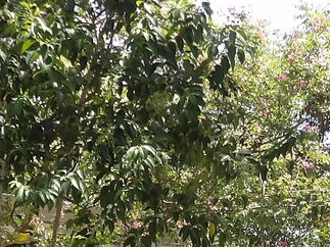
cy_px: 375
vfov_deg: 9.8
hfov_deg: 13.4
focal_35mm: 147
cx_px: 219
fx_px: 1401
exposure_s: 1/175
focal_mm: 5.9
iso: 100
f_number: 3.6
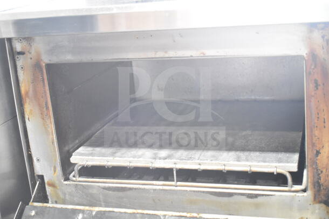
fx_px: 494
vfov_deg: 25.1
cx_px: 164
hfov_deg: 36.9
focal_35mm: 54
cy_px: 110
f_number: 4.8
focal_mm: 36
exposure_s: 1/60
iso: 3200
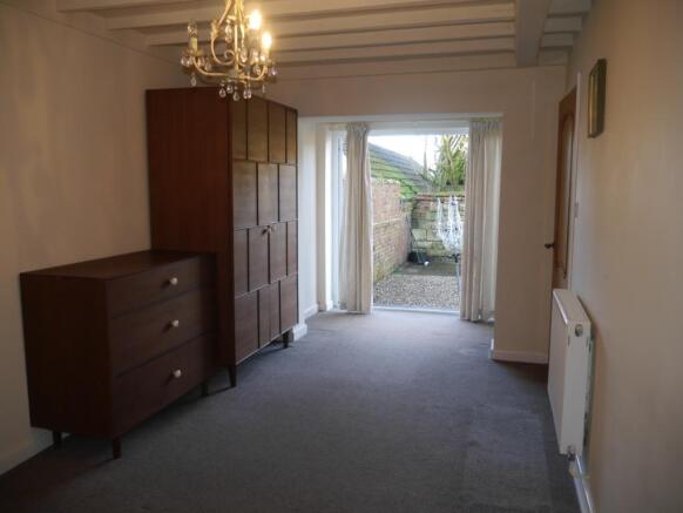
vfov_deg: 49.8
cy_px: 256
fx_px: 553
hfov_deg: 63.4
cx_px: 342
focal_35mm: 28
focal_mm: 14
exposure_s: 1/50
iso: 250
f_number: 3.5
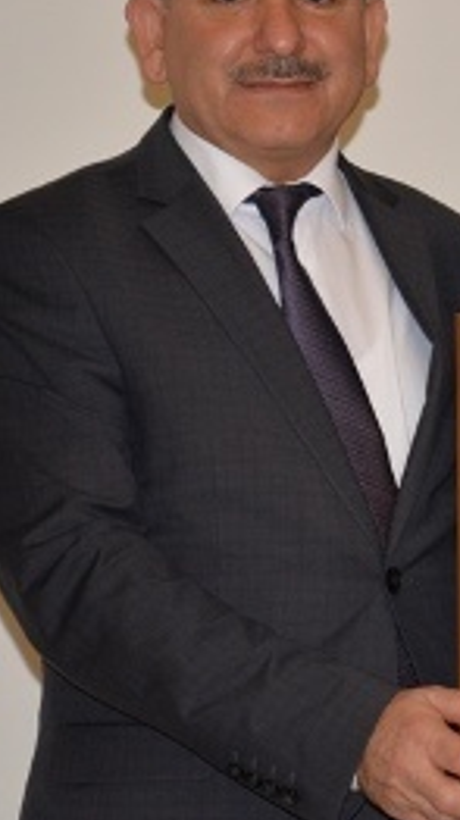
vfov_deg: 10.8
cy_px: 288
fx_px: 4345
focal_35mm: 200
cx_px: 798
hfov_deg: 6.0
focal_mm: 78
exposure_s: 1/60
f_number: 5.6
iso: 1250
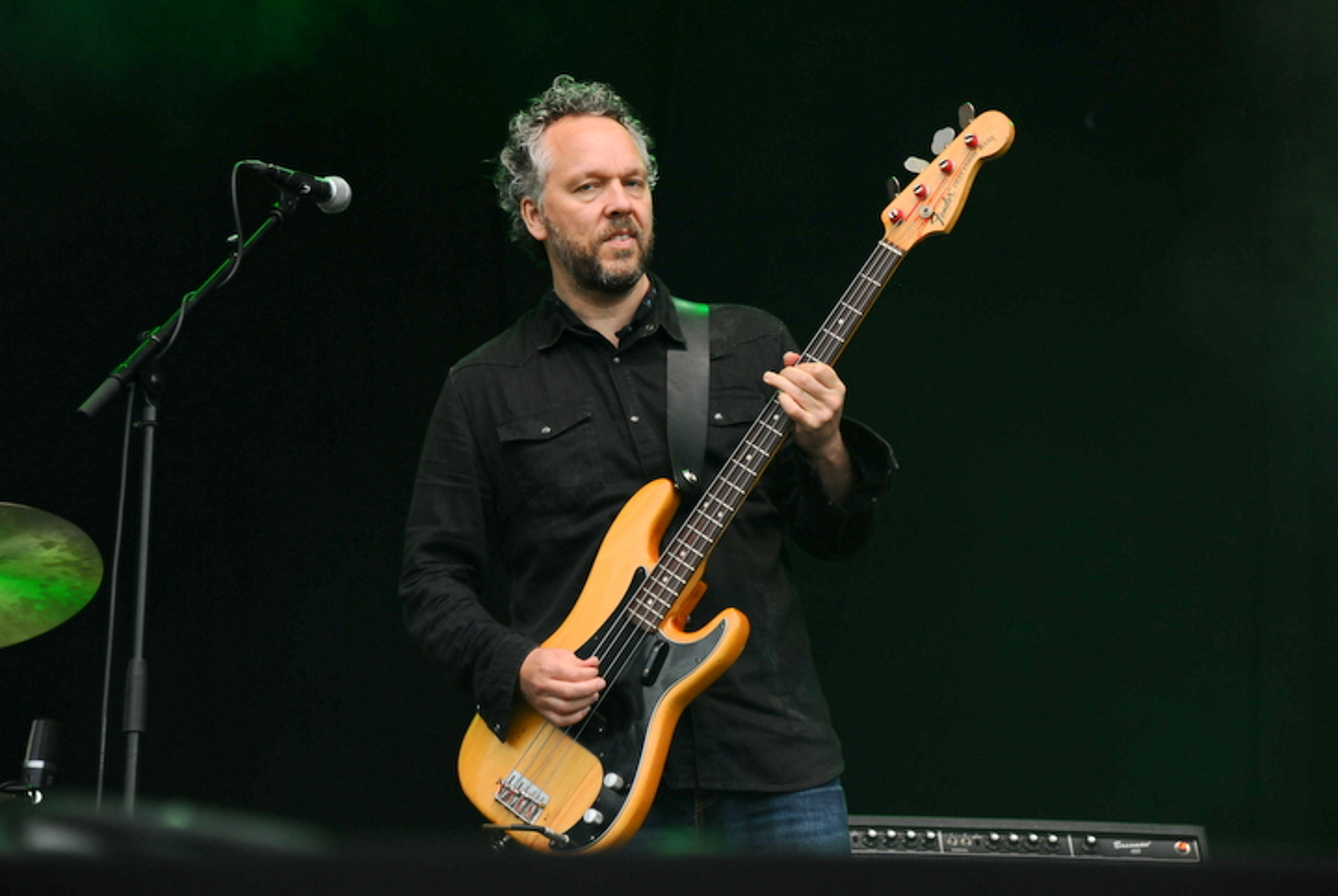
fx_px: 3200
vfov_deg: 15.9
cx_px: 669
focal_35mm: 86
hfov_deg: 23.6
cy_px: 448
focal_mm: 86
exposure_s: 1/250
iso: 800
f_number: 4
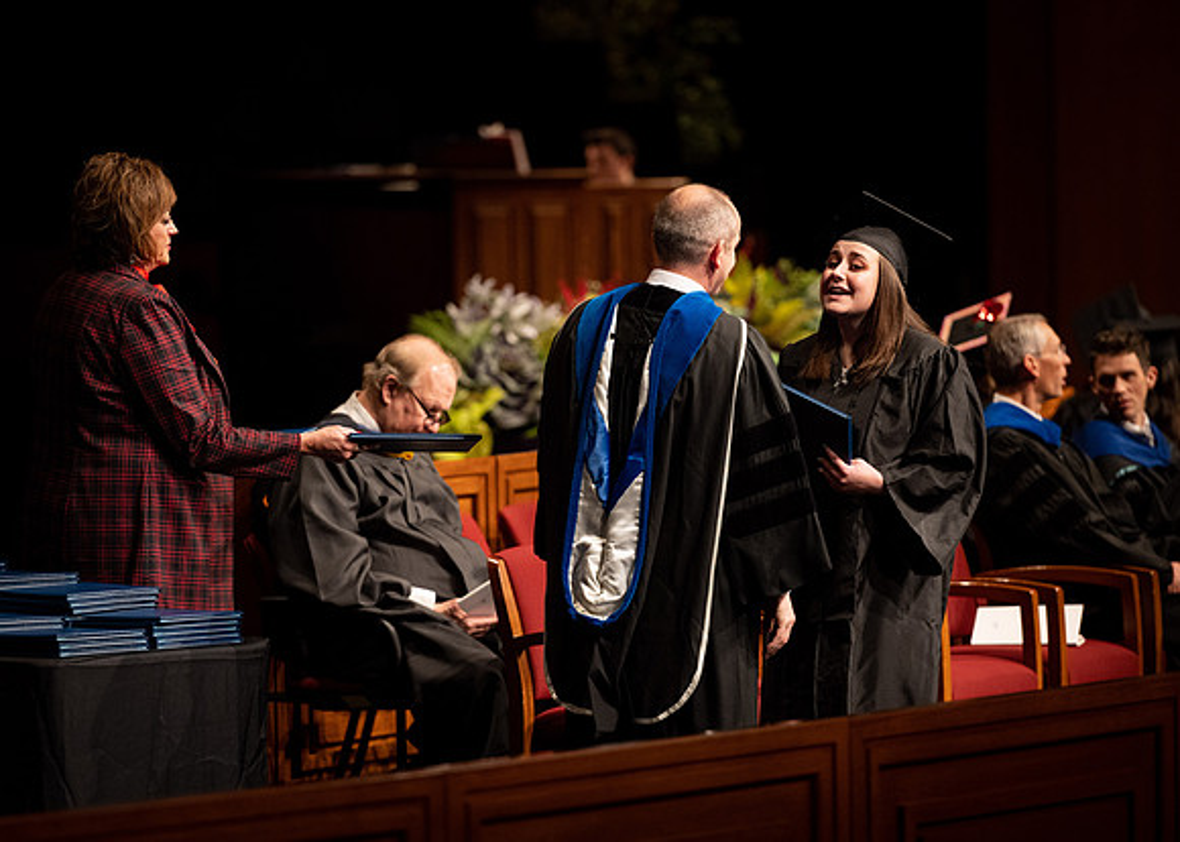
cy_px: 410
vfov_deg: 6.6
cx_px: 574
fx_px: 7358
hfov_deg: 9.2
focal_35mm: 220
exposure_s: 1/200
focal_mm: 200
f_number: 2.8
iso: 1250
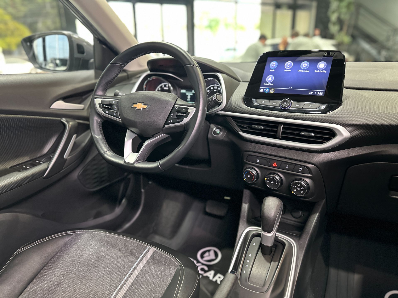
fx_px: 276
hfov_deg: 71.6
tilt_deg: -18.8
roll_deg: +1.2
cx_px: 199
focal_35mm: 24
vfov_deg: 56.8
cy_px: 149
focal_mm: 6.86
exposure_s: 1/60
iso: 800
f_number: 1.78
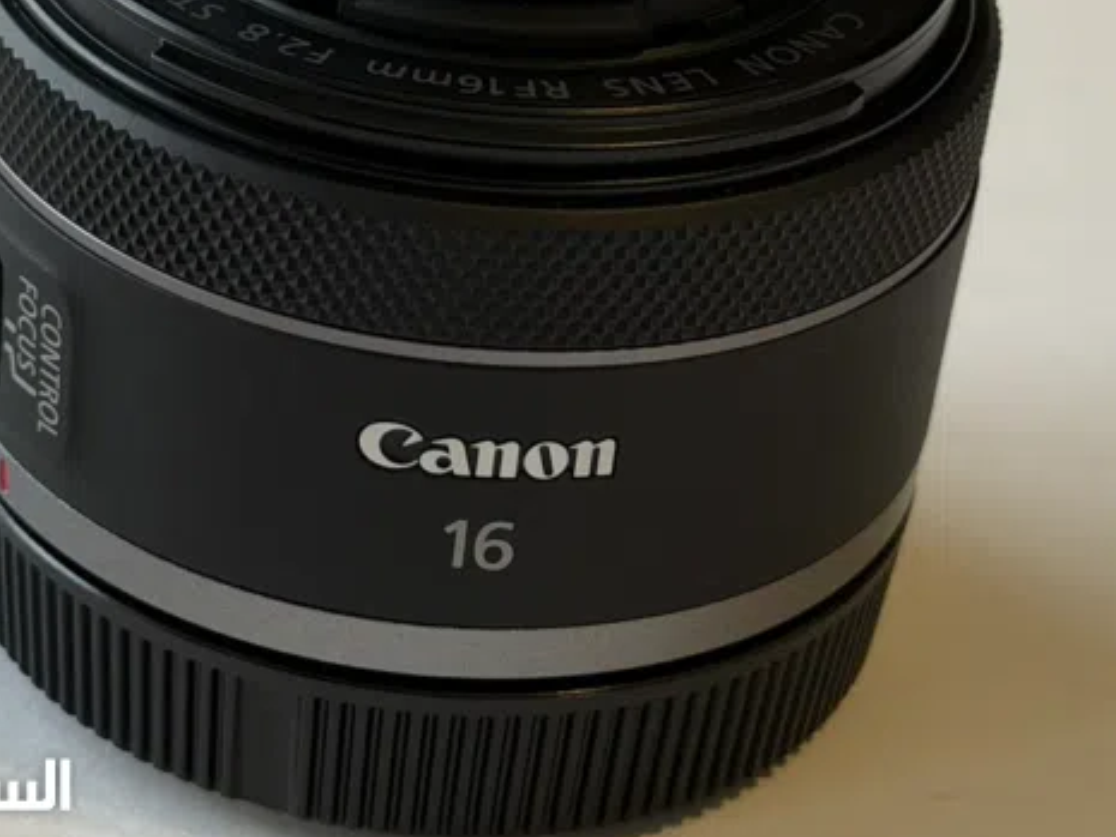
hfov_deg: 29.3
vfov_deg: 22.3
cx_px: 432
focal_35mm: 66
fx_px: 2128
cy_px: 413
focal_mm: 6.76
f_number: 1.78
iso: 100
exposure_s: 1/60
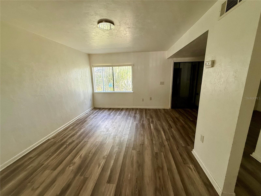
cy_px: 98
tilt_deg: -10.9
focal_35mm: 14
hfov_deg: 102.1
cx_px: 130
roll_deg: +1.2
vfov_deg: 85.7
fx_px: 106
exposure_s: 1/97
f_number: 2.2
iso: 320
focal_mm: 2.22
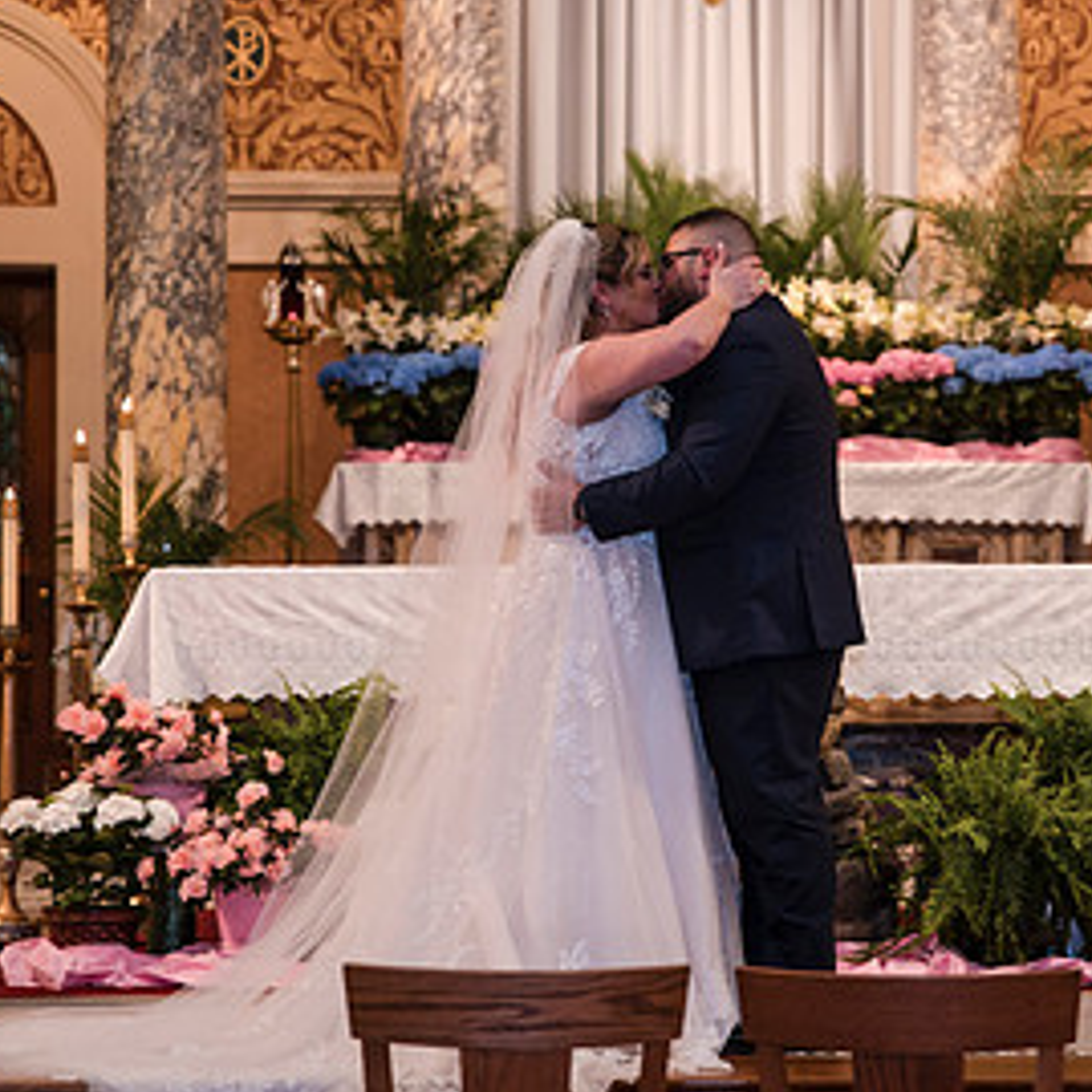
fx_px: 4319
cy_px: 487
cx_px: 694
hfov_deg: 14.4
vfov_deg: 14.4
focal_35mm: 121
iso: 800
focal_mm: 65
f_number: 2.8
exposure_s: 1/80
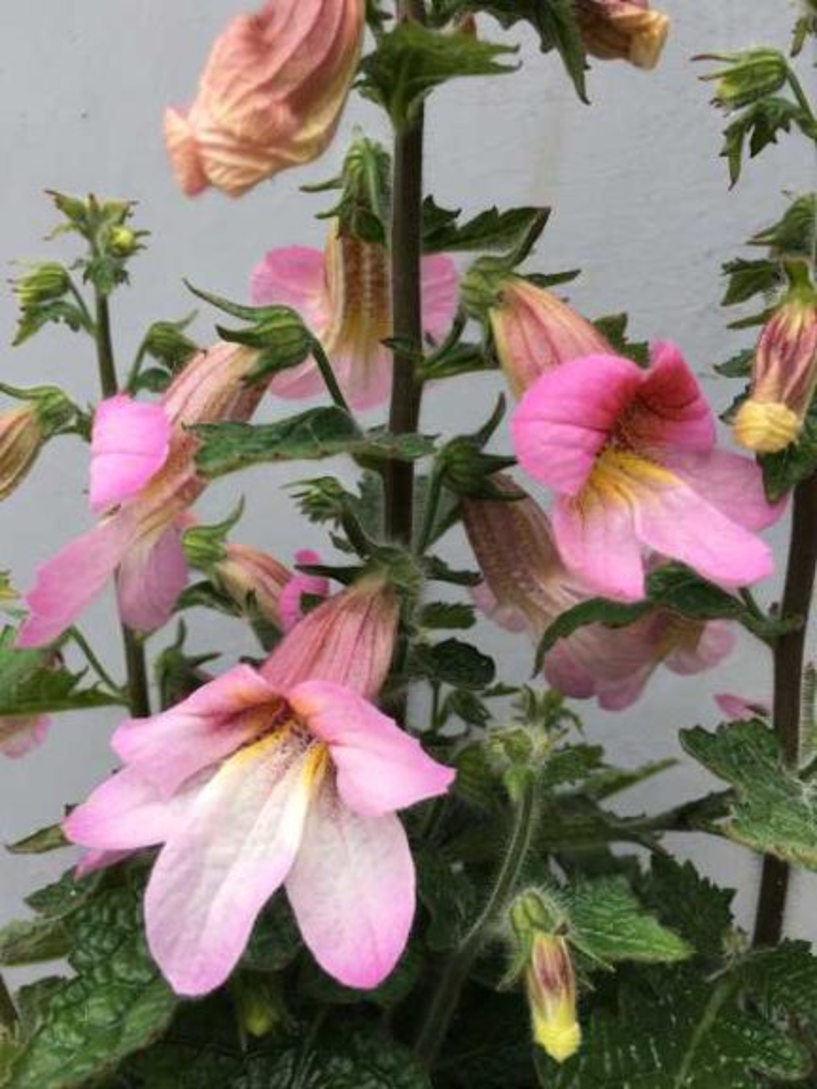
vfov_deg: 61.7
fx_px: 913
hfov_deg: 48.2
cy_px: 544
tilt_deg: -12.9
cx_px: 408
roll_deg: +2.4
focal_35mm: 29
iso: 25
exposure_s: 1/129
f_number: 2.2
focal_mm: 4.15
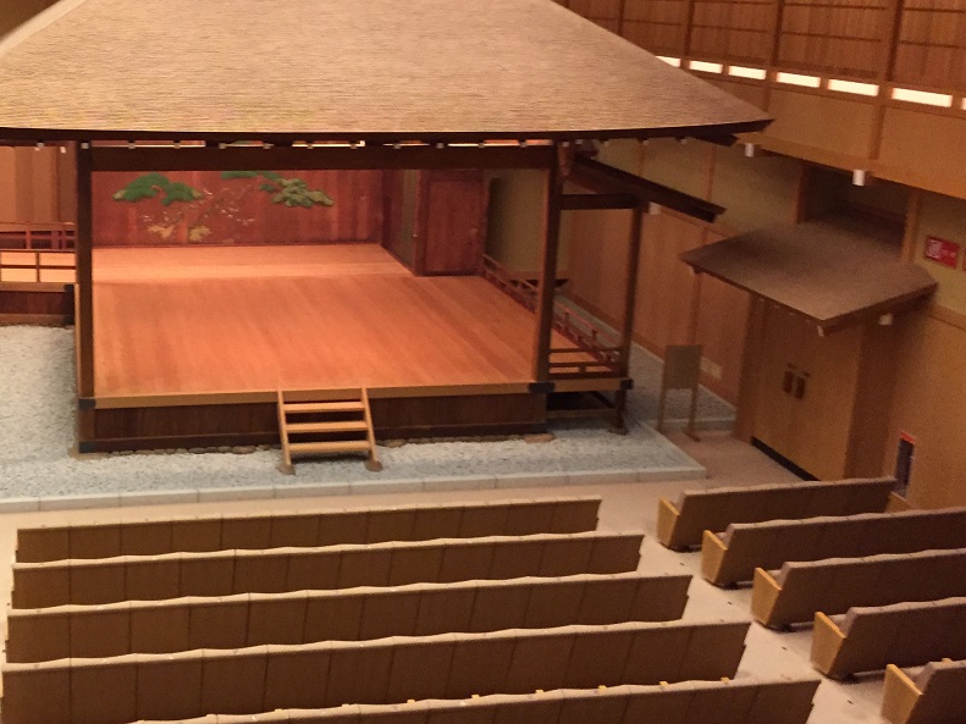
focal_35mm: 44
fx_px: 1228
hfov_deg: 42.0
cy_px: 271
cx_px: 278
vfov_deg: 32.7
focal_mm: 4.15
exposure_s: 1/20
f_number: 2.2
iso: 250
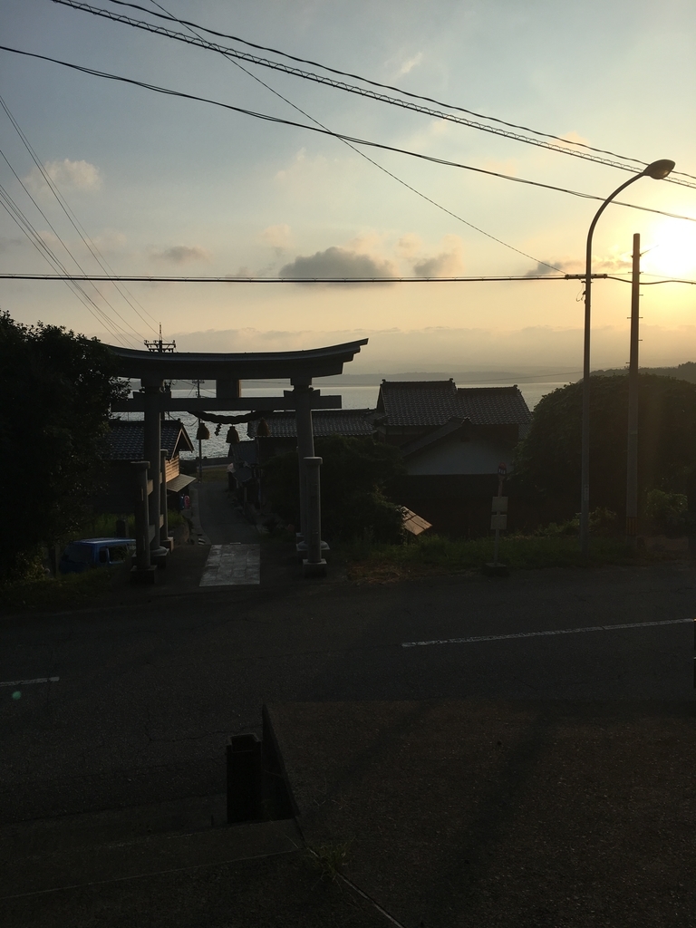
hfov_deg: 48.2
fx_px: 777
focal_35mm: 29
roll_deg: +0.2
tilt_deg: -4.7
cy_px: 464
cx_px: 348
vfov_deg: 61.7
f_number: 2.2
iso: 25
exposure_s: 1/2564
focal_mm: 4.15
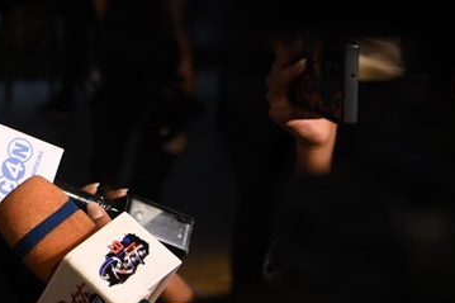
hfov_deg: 15.0
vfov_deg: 10.8
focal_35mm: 127
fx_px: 1604
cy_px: 71
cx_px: -228
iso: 1000
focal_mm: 38
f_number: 4
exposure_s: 1/200
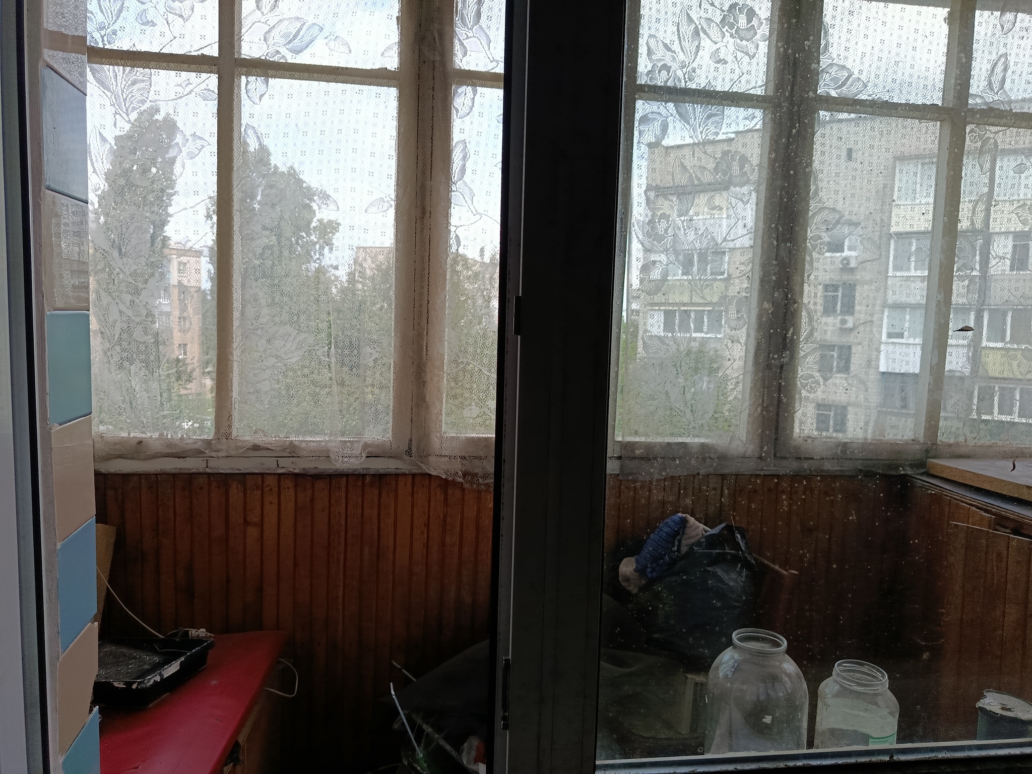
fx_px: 716
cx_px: 516
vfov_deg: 56.8
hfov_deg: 71.6
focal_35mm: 24
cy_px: 387
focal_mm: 5.24
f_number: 1.7
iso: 50
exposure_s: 1/118
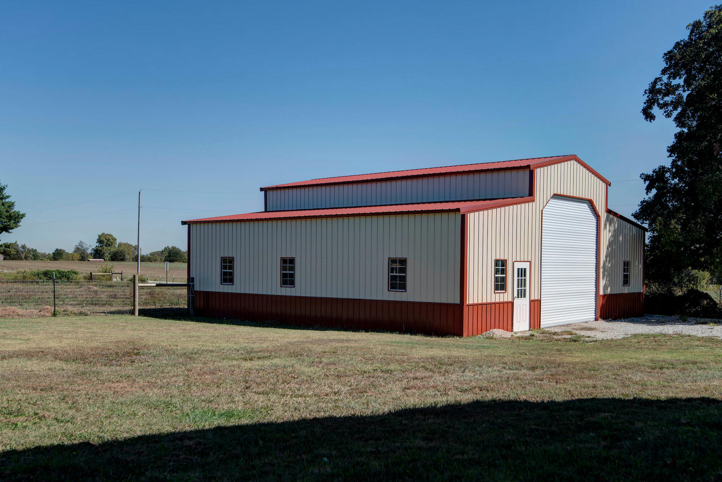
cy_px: 274
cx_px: 407
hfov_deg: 53.0
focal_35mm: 36
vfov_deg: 36.8
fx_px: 722
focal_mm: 30
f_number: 6.7
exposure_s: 1/500
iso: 100
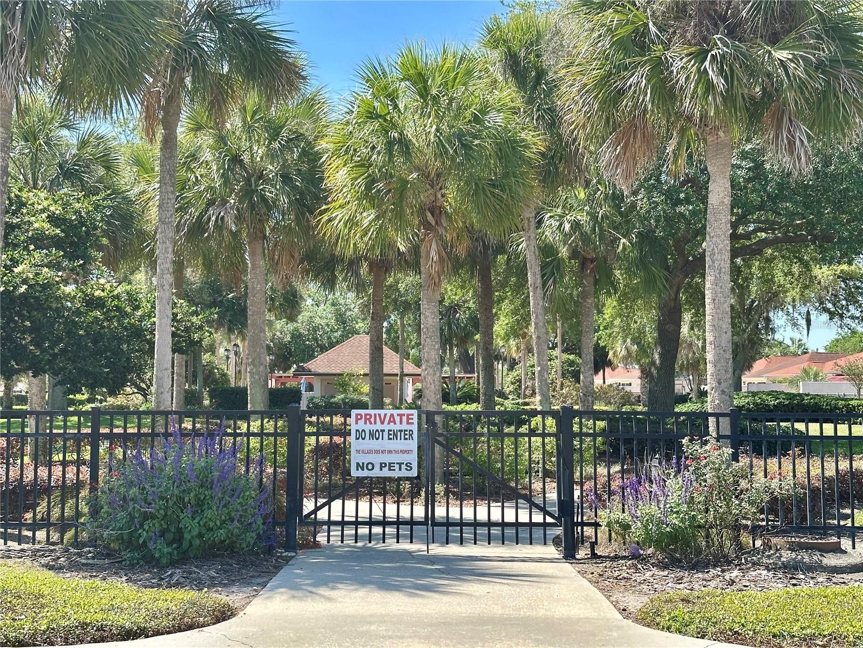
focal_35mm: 48
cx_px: 432
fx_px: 1197
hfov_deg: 39.7
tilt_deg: +3.3
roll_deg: -0.2
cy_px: 324
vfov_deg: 30.3
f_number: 1.78
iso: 64
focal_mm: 6.86
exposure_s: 1/1212
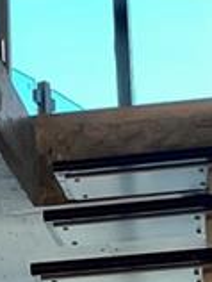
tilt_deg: -6.3
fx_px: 1604
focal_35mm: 197
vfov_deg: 8.6
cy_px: 789
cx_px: 107
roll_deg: +3.8
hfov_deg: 7.6
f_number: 1.6
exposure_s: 1/120
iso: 100
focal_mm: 4.2
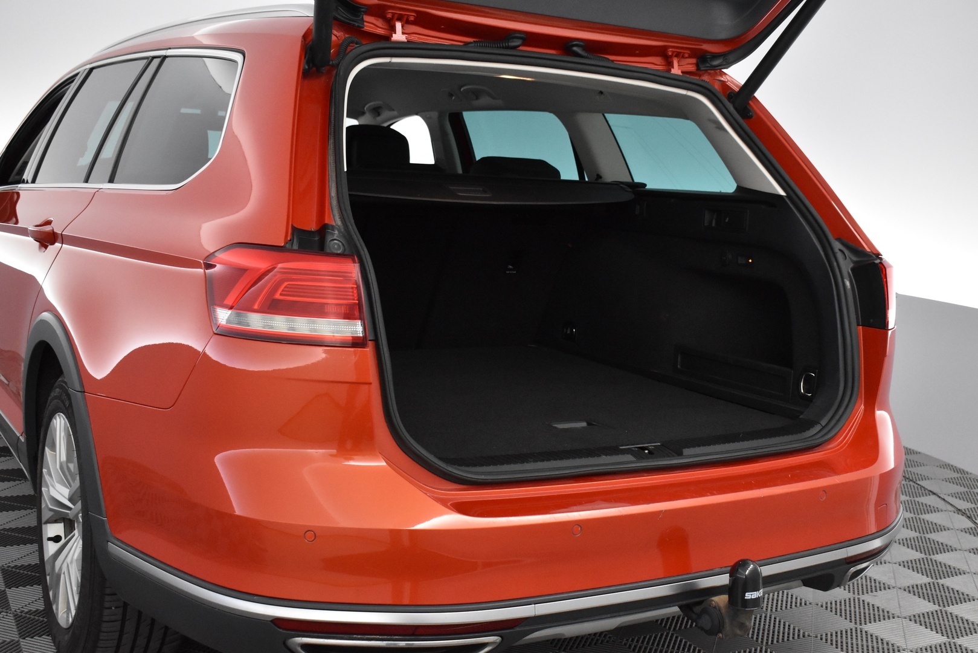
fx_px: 1100
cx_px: 489
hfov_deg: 47.9
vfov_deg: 33.0
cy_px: 326
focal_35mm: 40
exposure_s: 1/125
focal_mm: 27
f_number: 5
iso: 3200
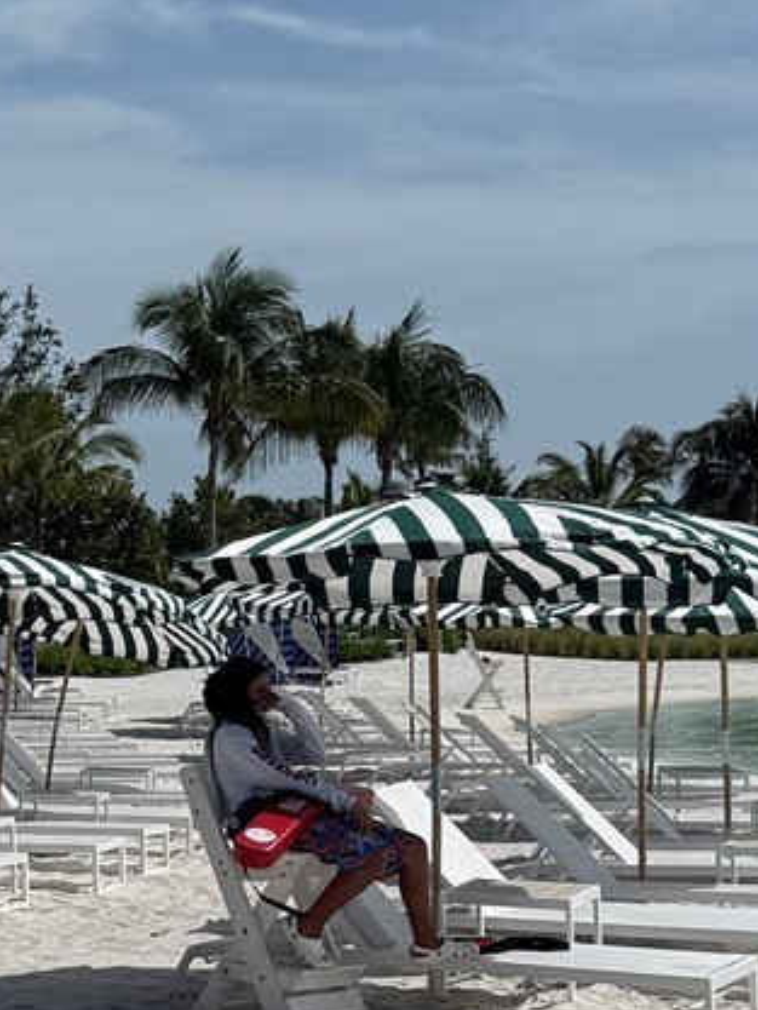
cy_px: 538
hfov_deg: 15.1
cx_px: -315
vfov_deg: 21.3
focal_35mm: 92
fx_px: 2685
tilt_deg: +2.6
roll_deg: +0.7
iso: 80
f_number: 1.78
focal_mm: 6.76
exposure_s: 1/14286
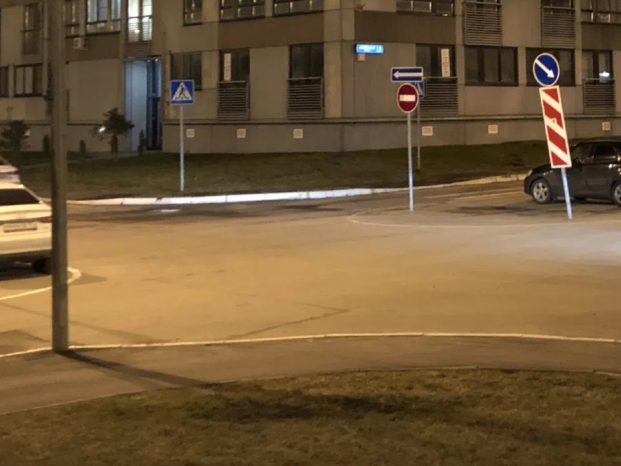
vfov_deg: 20.5
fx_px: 1256
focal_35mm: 70
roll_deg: +0.9
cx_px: 424
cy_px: 30
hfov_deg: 27.6
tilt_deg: +3.7
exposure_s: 1/4
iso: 125
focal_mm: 4
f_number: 1.8
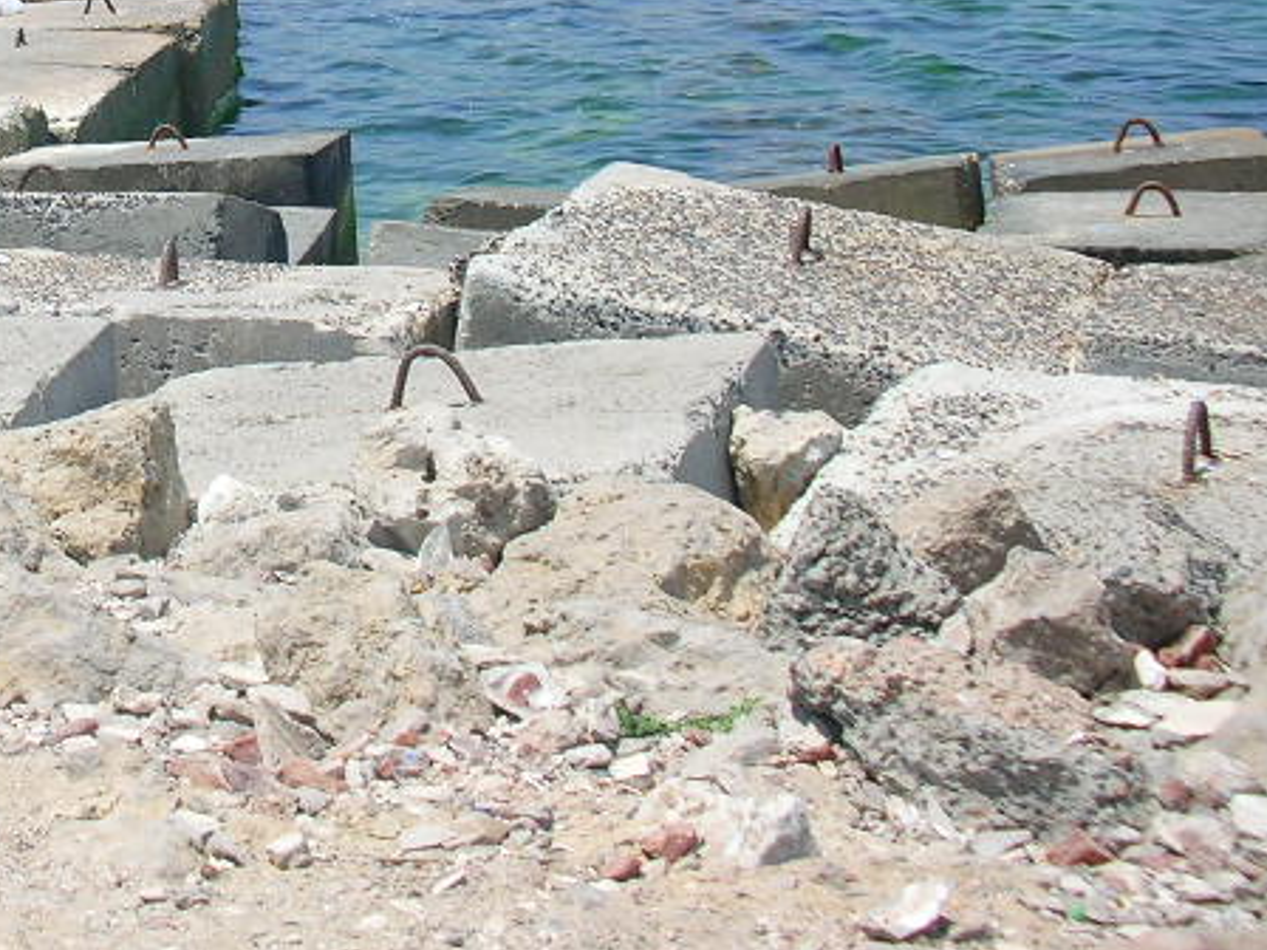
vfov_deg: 18.0
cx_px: 8
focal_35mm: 80
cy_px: 6
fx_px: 2928
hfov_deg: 23.4
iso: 50
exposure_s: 1/90
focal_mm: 5.8
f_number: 8.5
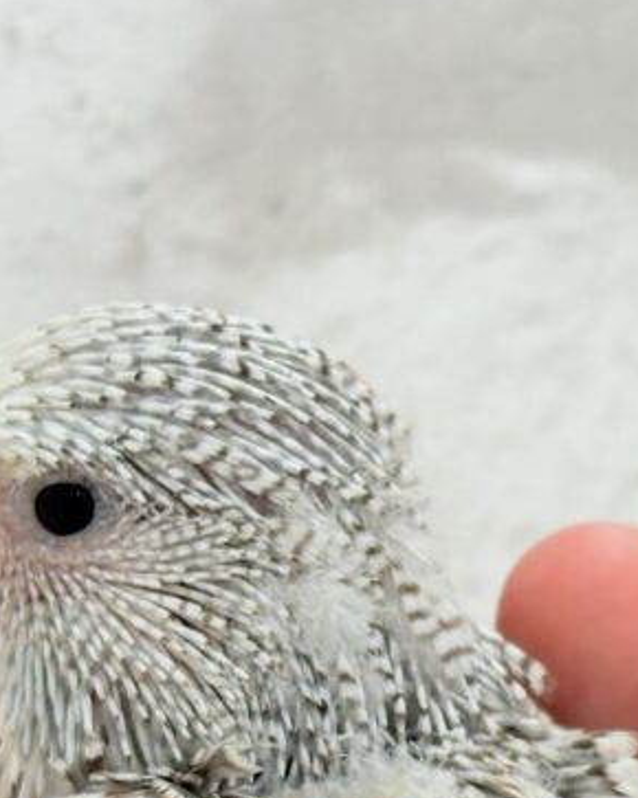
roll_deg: +0.7
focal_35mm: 168
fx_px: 3969
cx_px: 612
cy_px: 765
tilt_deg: -7.1
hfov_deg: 9.1
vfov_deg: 11.4
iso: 80
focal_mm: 5.96
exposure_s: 1/100
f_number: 1.6
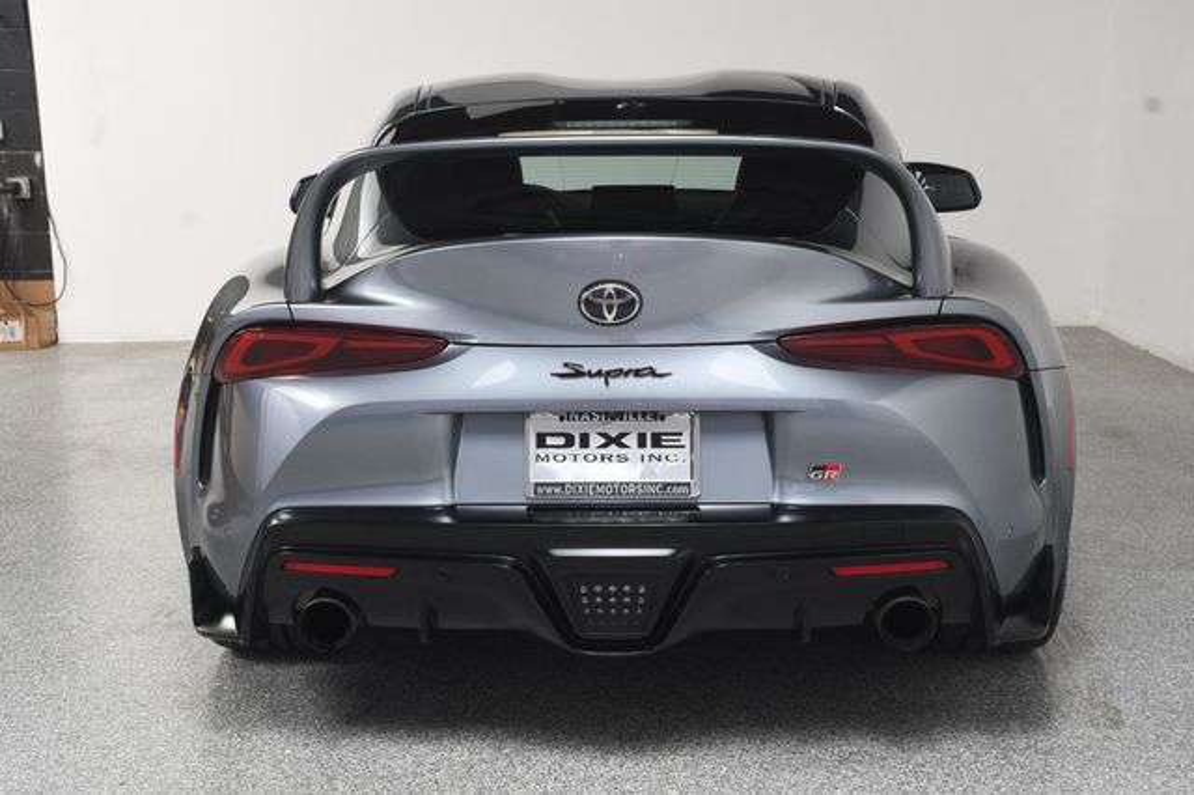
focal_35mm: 52
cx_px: 597
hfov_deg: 38.2
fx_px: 1724
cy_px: 398
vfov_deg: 26.0
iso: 100
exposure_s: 1/160
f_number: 8
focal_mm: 35
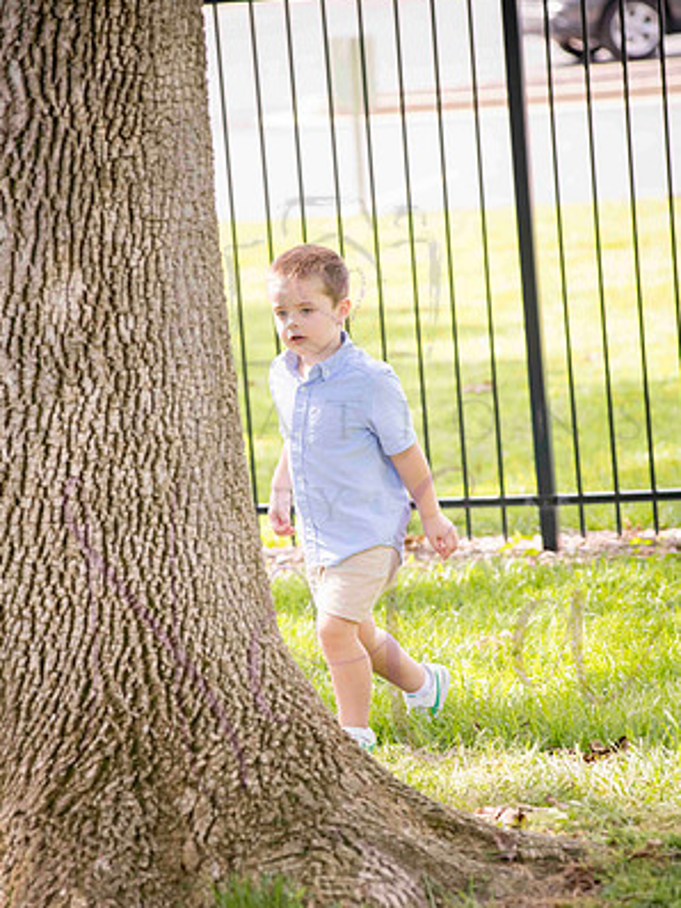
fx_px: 4431
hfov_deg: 8.8
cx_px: 340
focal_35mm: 169
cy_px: 501
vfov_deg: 11.7
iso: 400
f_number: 5.6
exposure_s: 1/320
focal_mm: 155
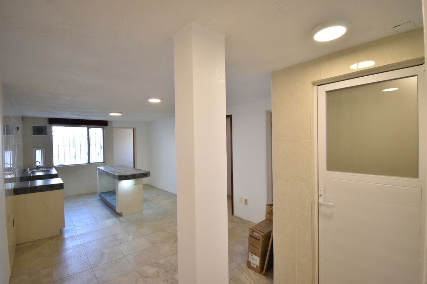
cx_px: 214
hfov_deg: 95.0
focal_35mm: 16
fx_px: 196
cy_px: 142
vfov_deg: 72.1
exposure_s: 1/125
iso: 800
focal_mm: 11
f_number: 4.8
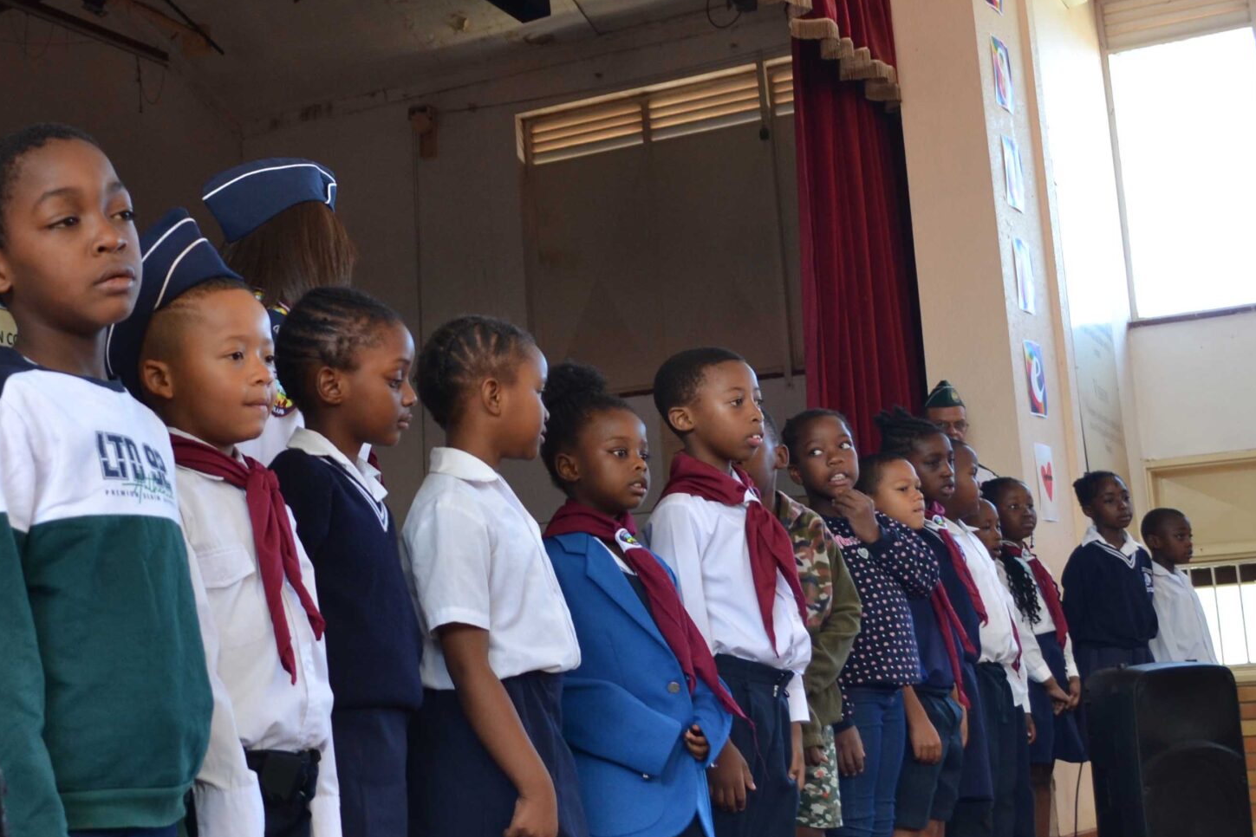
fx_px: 1849
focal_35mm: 53
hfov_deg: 37.2
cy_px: 383
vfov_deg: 25.5
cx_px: 439
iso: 400
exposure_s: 1/80
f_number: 4.5
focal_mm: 20
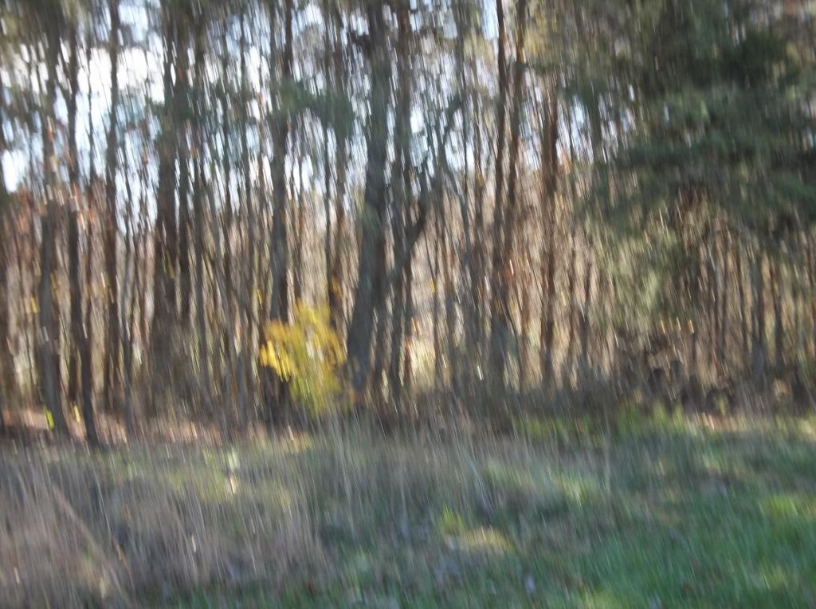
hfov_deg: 43.0
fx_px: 1035
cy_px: 304
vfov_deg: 32.8
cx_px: 408
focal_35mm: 44
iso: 80
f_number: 4.5
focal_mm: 7.8
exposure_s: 1/50
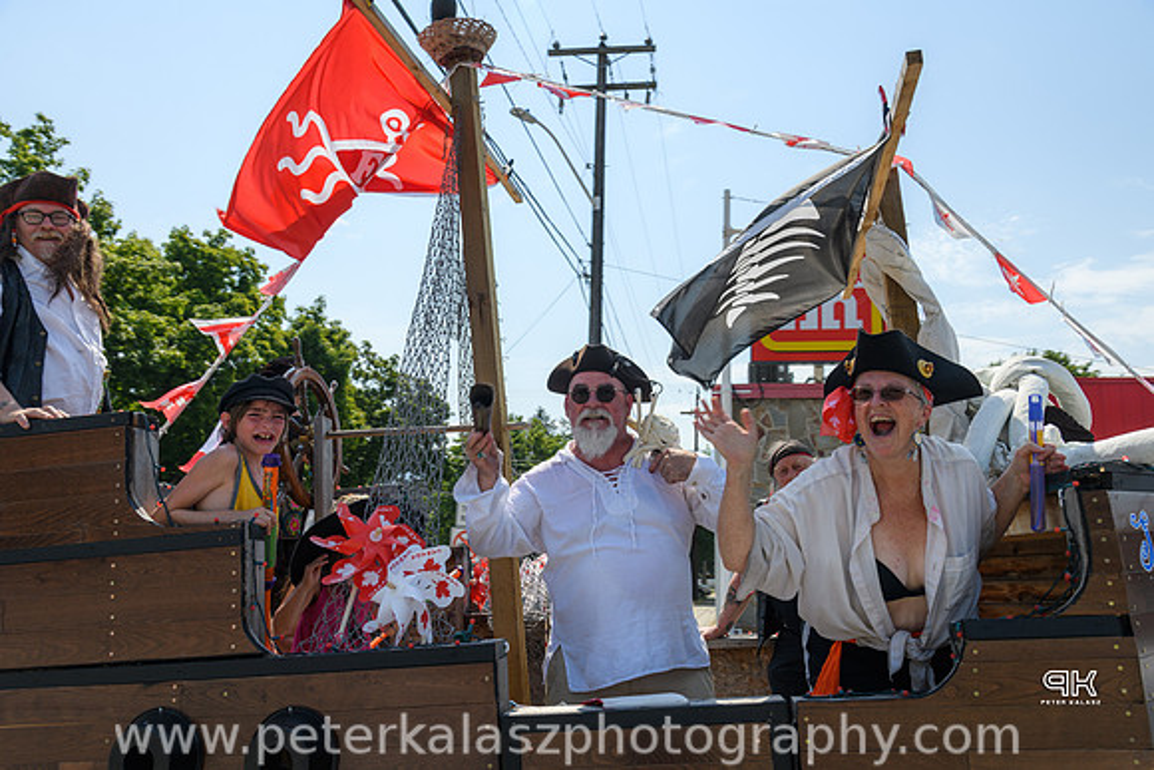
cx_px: 577
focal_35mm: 27
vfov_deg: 48.0
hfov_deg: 67.4
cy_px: 385
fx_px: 866
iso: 64
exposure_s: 1/200
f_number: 8
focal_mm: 27
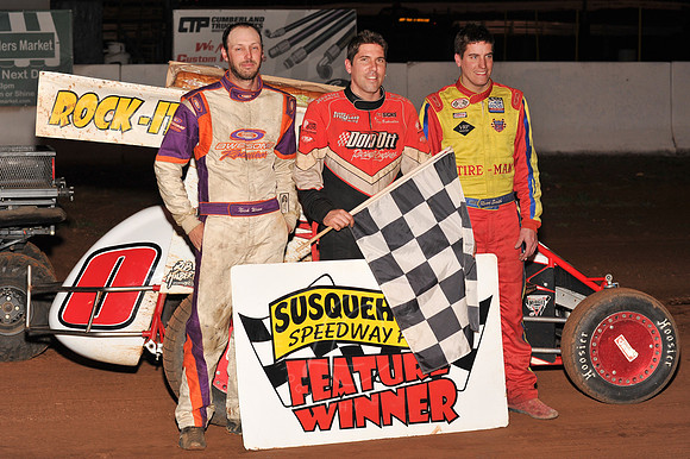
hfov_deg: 25.4
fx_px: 1532
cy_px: 230
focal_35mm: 80
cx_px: 345
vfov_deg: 17.0
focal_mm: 80
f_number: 6.3
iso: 640
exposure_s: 1/320
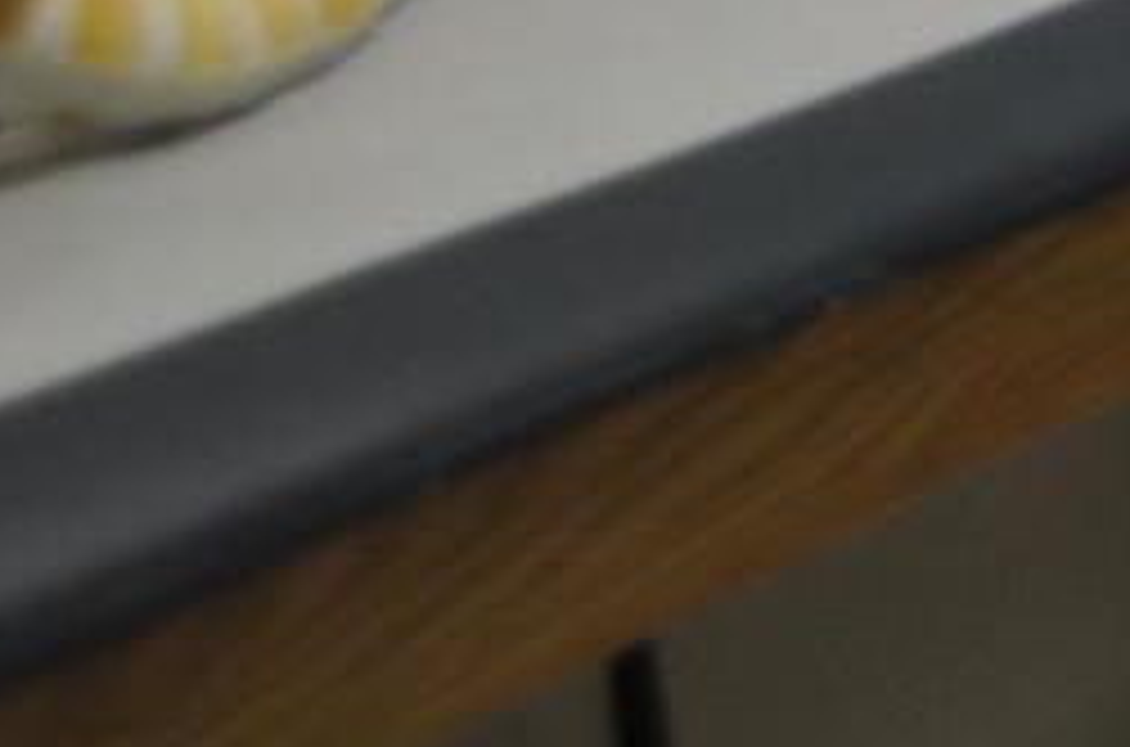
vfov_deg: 5.8
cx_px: 3228
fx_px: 7013
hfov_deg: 8.1
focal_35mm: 224
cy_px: -1098
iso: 400
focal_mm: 26
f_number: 4.2
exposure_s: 1/80
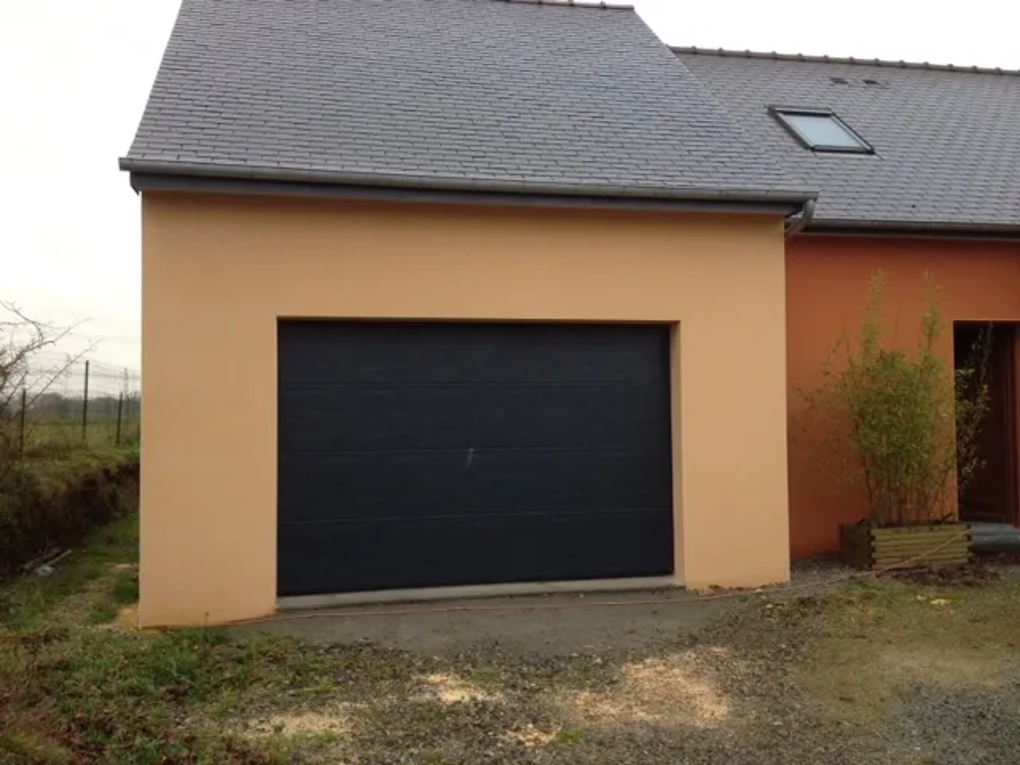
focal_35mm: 35
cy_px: 382
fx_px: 1031
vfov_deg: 40.7
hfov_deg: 52.6
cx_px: 510
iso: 80
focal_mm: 4.28
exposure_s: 1/120
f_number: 2.4
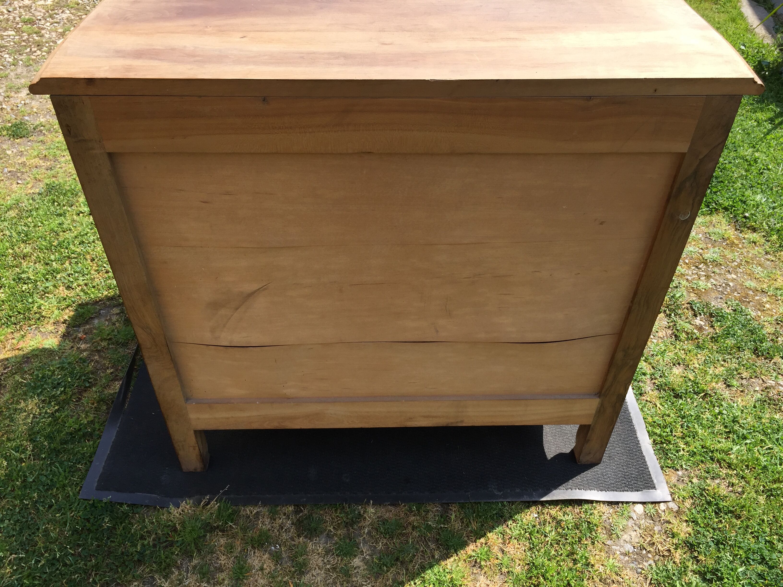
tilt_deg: -43.1
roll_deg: -2.4
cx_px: 392
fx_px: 656
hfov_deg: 61.7
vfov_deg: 48.2
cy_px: 294
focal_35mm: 29
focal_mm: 4.15
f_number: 2.2
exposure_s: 1/775
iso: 32
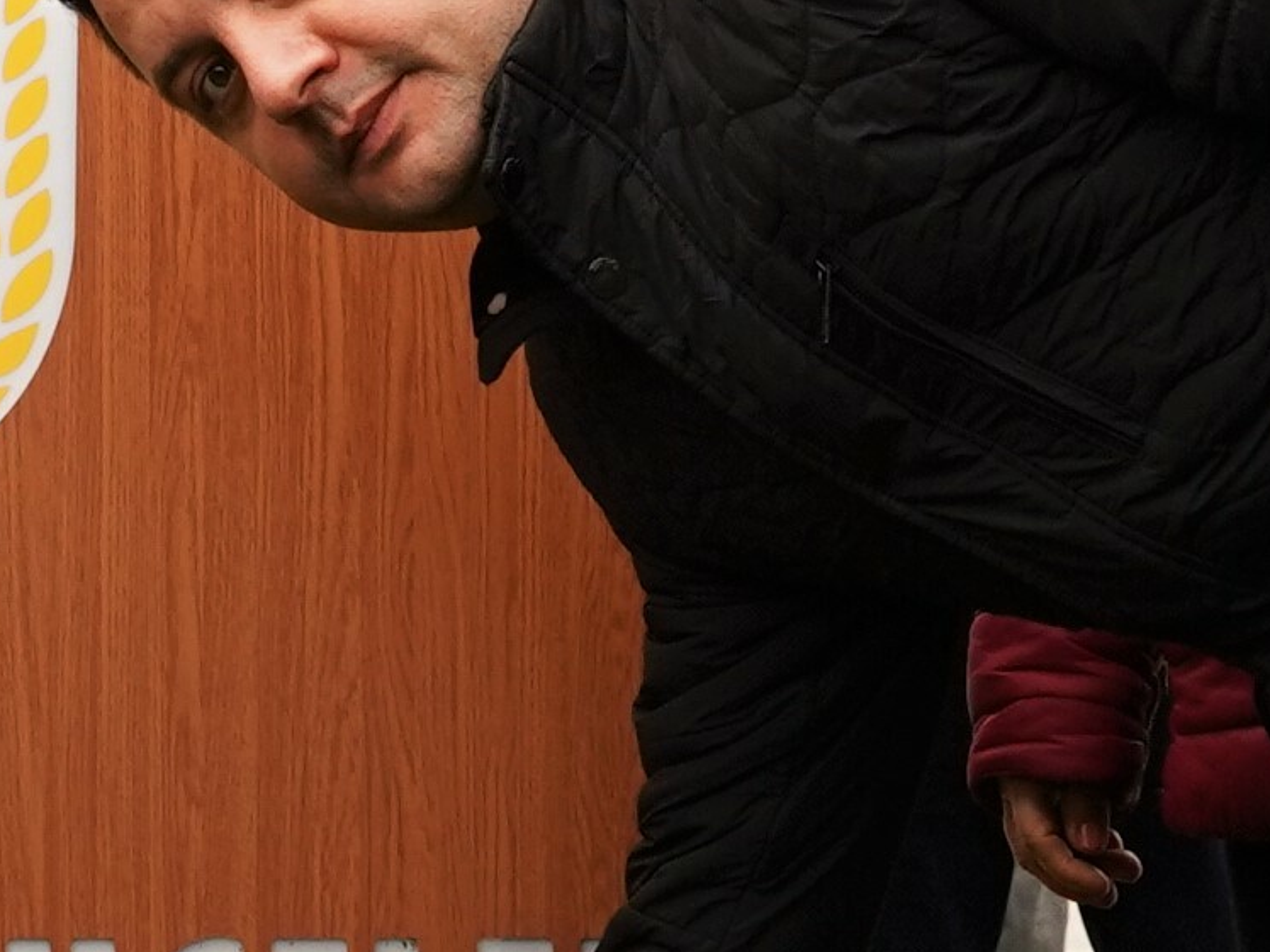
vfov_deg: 8.0
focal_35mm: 185
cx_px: 192
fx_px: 6787
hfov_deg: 10.6
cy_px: 309
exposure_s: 1/320
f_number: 5
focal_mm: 24
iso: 400
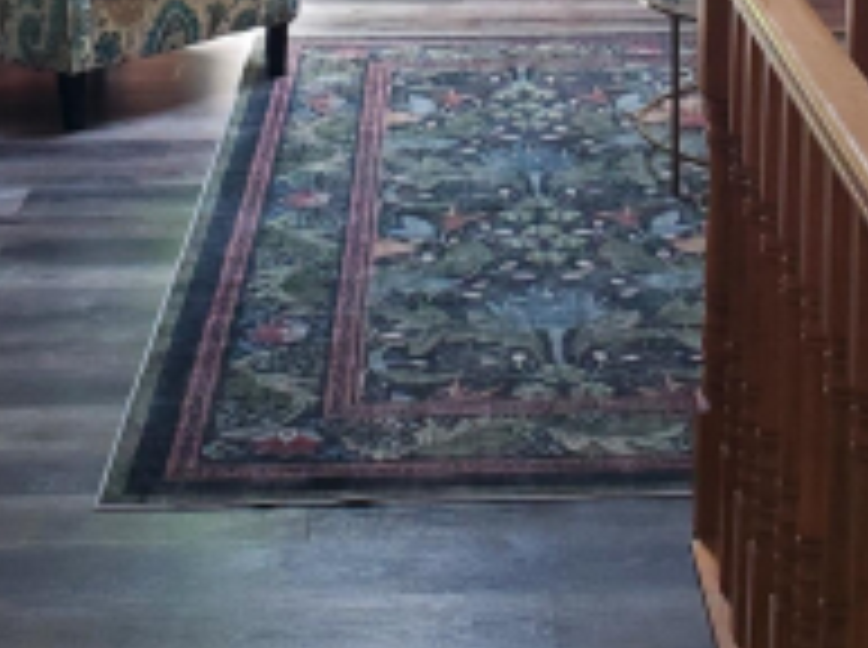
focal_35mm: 90
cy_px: -234
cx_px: 641
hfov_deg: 21.6
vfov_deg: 15.4
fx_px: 2253
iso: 250
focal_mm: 4.3
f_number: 2.4
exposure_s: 1/60
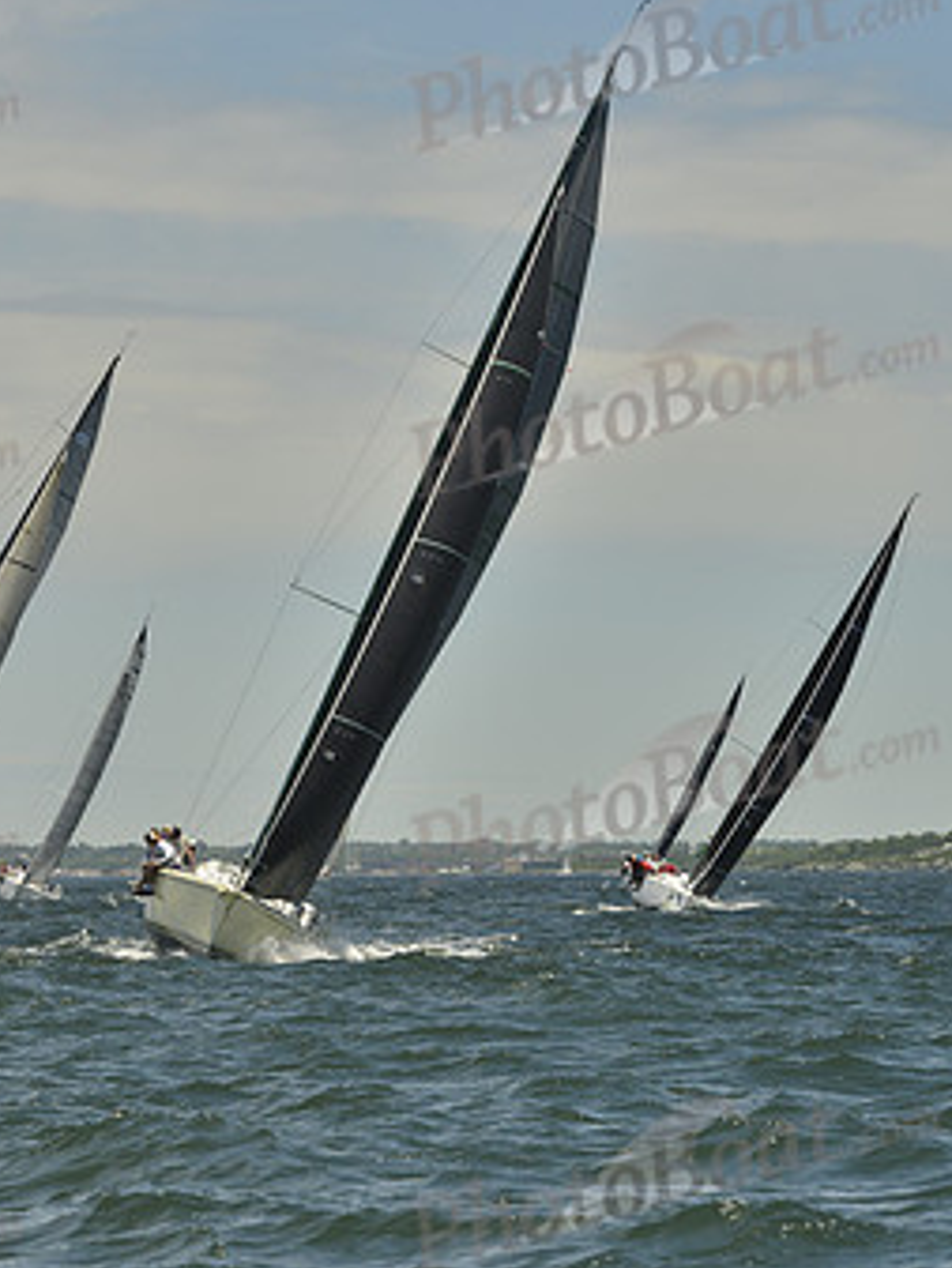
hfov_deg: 7.7
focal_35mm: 192
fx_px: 7036
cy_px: 649
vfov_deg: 10.3
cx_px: 218
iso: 280
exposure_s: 1/1600
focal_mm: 116
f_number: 9
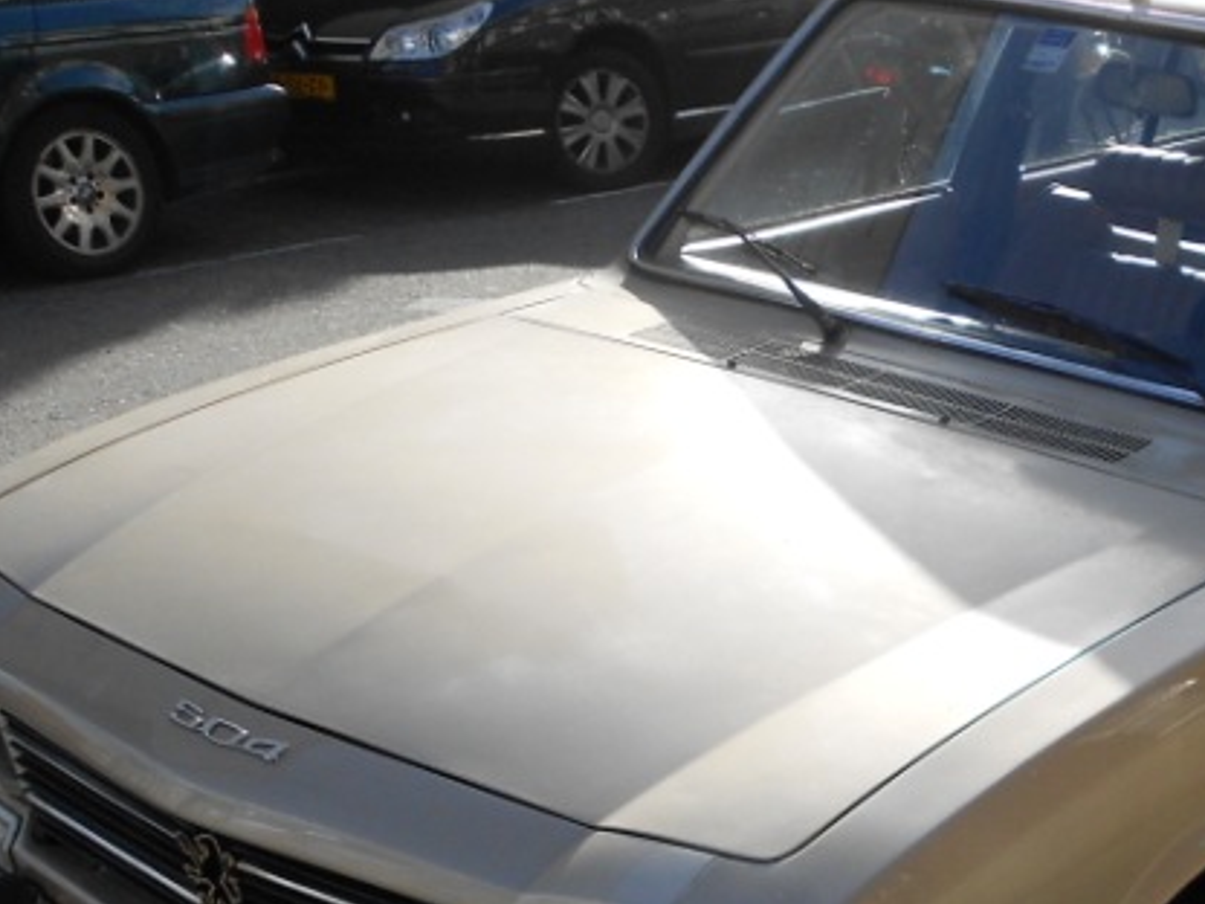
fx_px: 2228
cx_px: 1060
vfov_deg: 22.6
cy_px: 724
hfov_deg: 29.2
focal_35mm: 64
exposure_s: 1/640
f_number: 3.2
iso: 80
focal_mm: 4.6
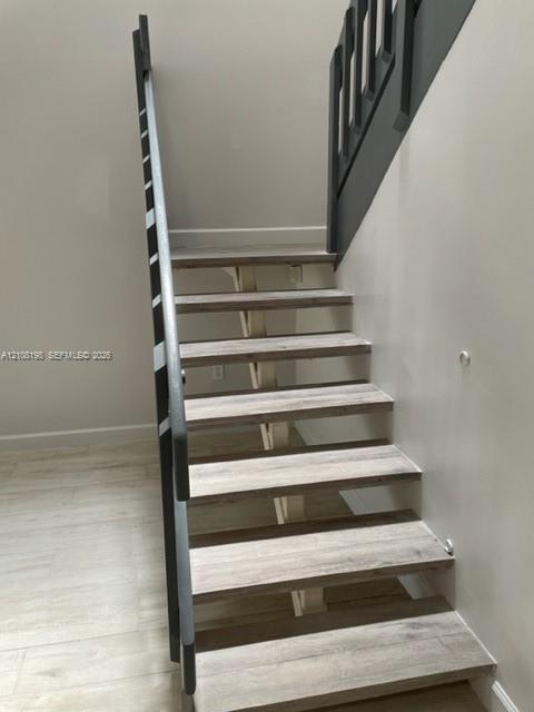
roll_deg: +0.6
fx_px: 535
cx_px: 267
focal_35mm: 26
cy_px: 356
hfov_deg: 53.1
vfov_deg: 67.3
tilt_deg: -13.0
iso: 80
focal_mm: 4.2
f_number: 1.6
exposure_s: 1/60
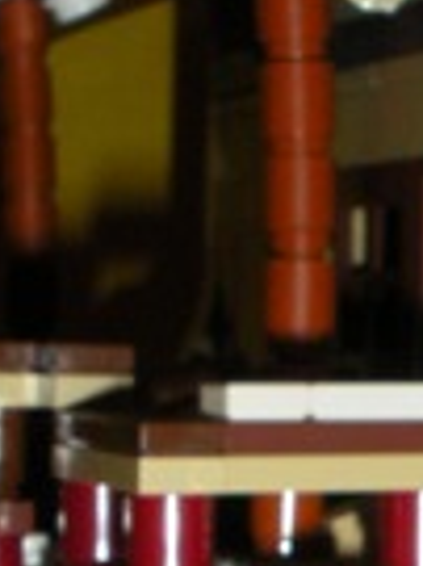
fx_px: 2709
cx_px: 737
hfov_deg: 8.6
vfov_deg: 11.7
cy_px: 616
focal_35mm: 166
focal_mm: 6.3
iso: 200
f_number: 5.6
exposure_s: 1/60
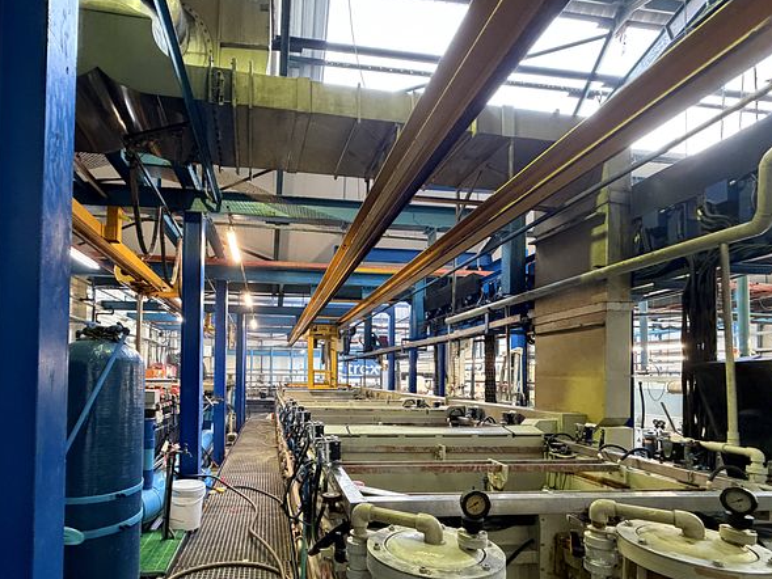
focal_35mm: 19
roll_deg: -0.9
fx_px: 424
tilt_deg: +1.6
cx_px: 329
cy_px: 365
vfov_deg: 67.5
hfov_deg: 84.1
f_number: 2.2
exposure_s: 1/50
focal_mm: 2.22
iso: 640
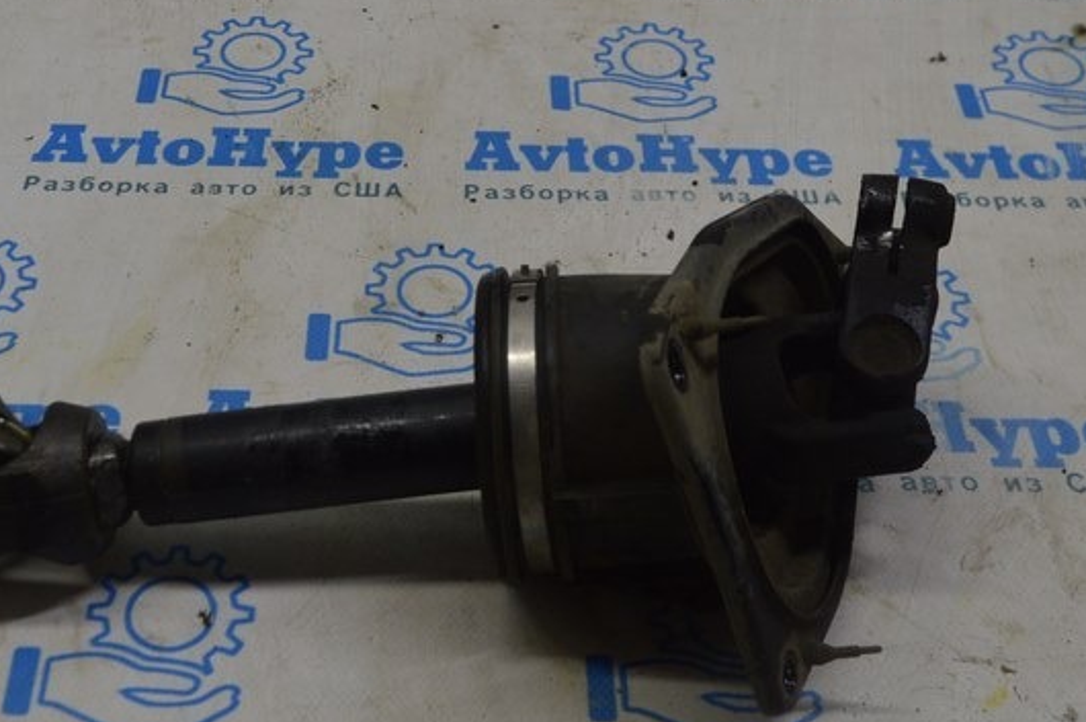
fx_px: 1748
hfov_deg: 34.4
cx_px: 422
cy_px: 257
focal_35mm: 58
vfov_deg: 23.2
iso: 400
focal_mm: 20
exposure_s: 1/100
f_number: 5
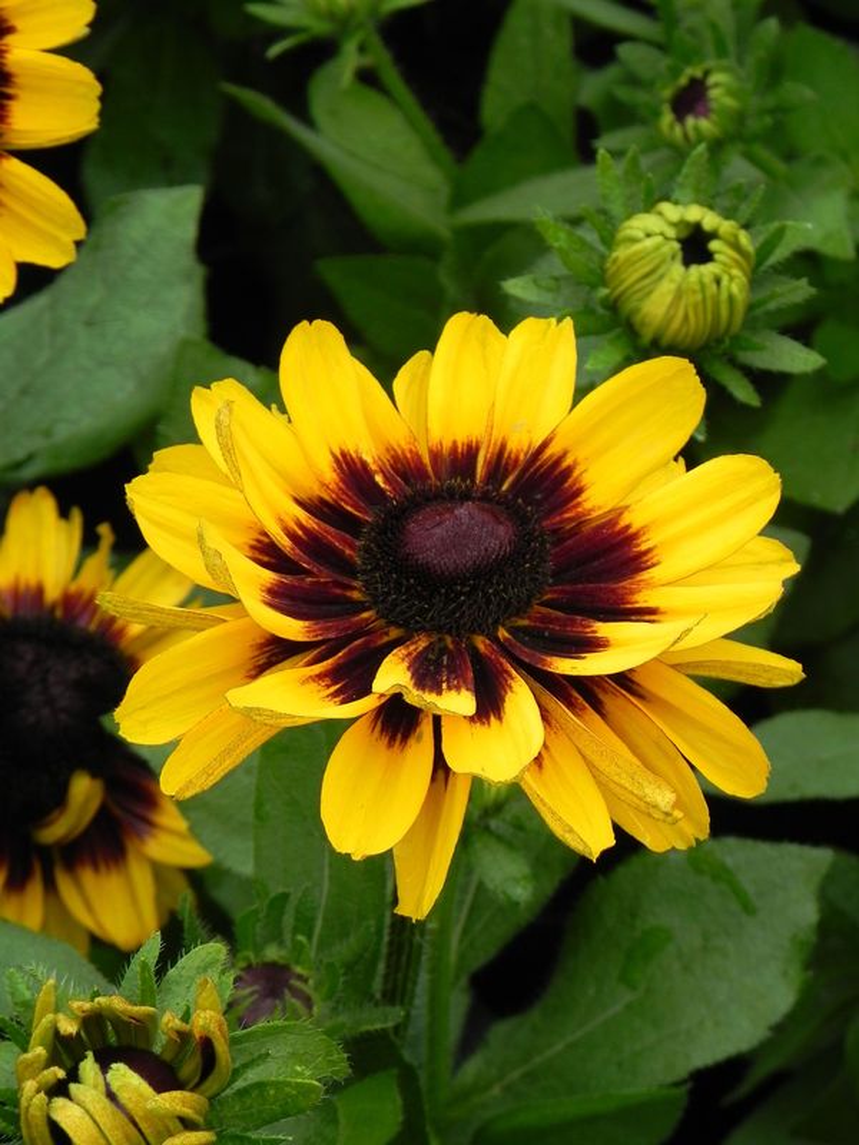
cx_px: 430
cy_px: 572
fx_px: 5360
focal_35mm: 162
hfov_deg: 9.2
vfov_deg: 12.2
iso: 160
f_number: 5
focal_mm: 28.8
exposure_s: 1/320
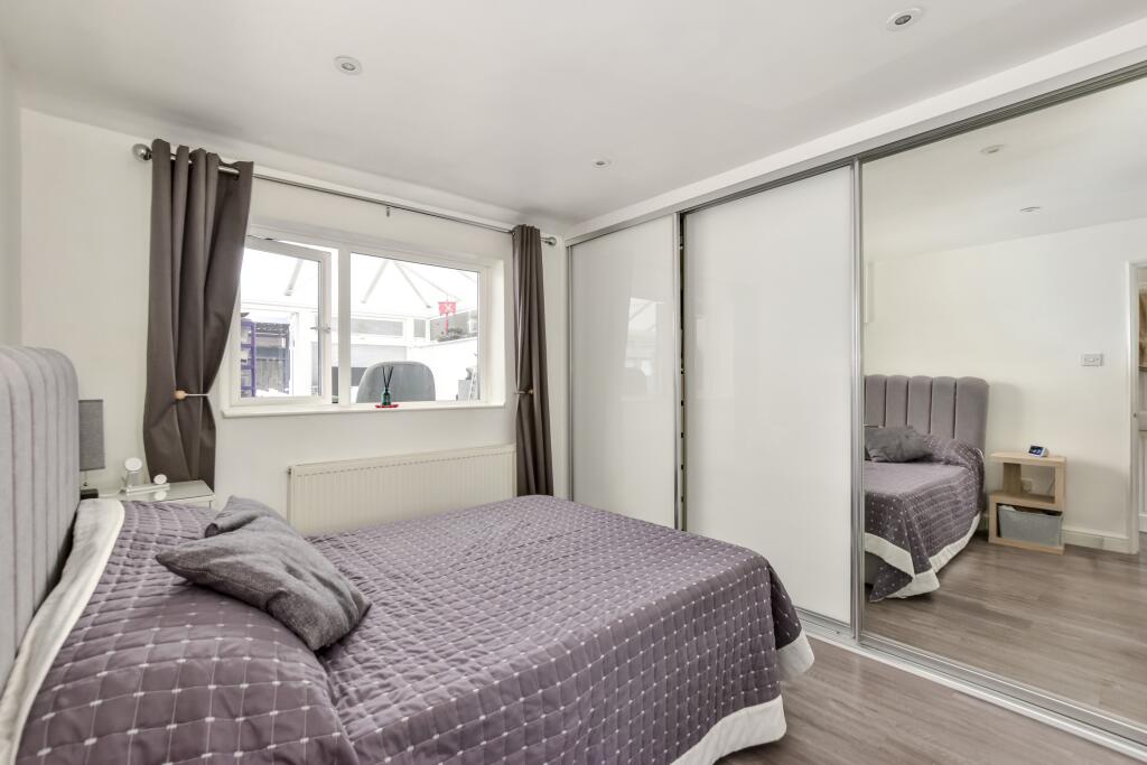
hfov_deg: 100.4
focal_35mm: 15
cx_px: 574
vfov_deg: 77.3
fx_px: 478
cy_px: 382
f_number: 8
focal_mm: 10
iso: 640
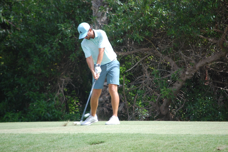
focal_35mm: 285
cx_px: 114
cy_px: 76
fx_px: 1803
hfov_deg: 7.2
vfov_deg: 4.8
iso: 500
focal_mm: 190
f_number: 5.6
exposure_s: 1/500
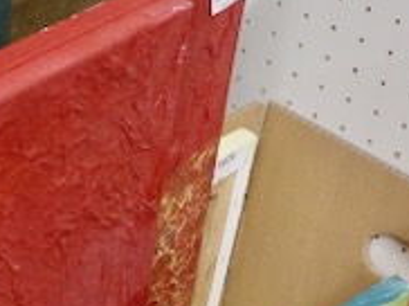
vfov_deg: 12.3
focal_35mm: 117
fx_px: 1377
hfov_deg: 16.8
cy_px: 386
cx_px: 83
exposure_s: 1/100
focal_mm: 23
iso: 3200
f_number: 4
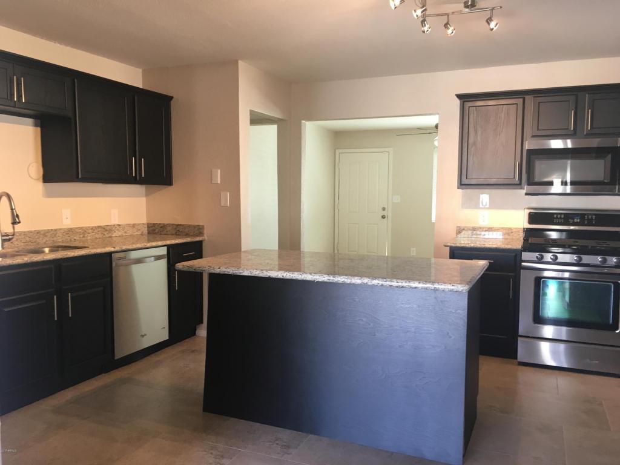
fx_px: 519
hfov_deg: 61.7
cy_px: 232
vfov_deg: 48.2
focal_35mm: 29
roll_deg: -0.6
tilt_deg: -3.9
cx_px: 310
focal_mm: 4.15
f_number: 2.2
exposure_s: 1/30
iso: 80
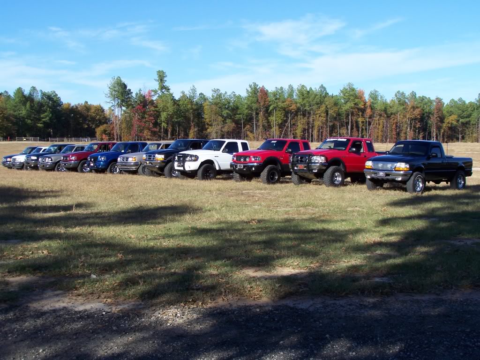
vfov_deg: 26.1
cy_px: 180
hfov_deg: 34.3
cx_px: 240
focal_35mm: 56
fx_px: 777
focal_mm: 9.3
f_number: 4.5
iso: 64
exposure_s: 1/320
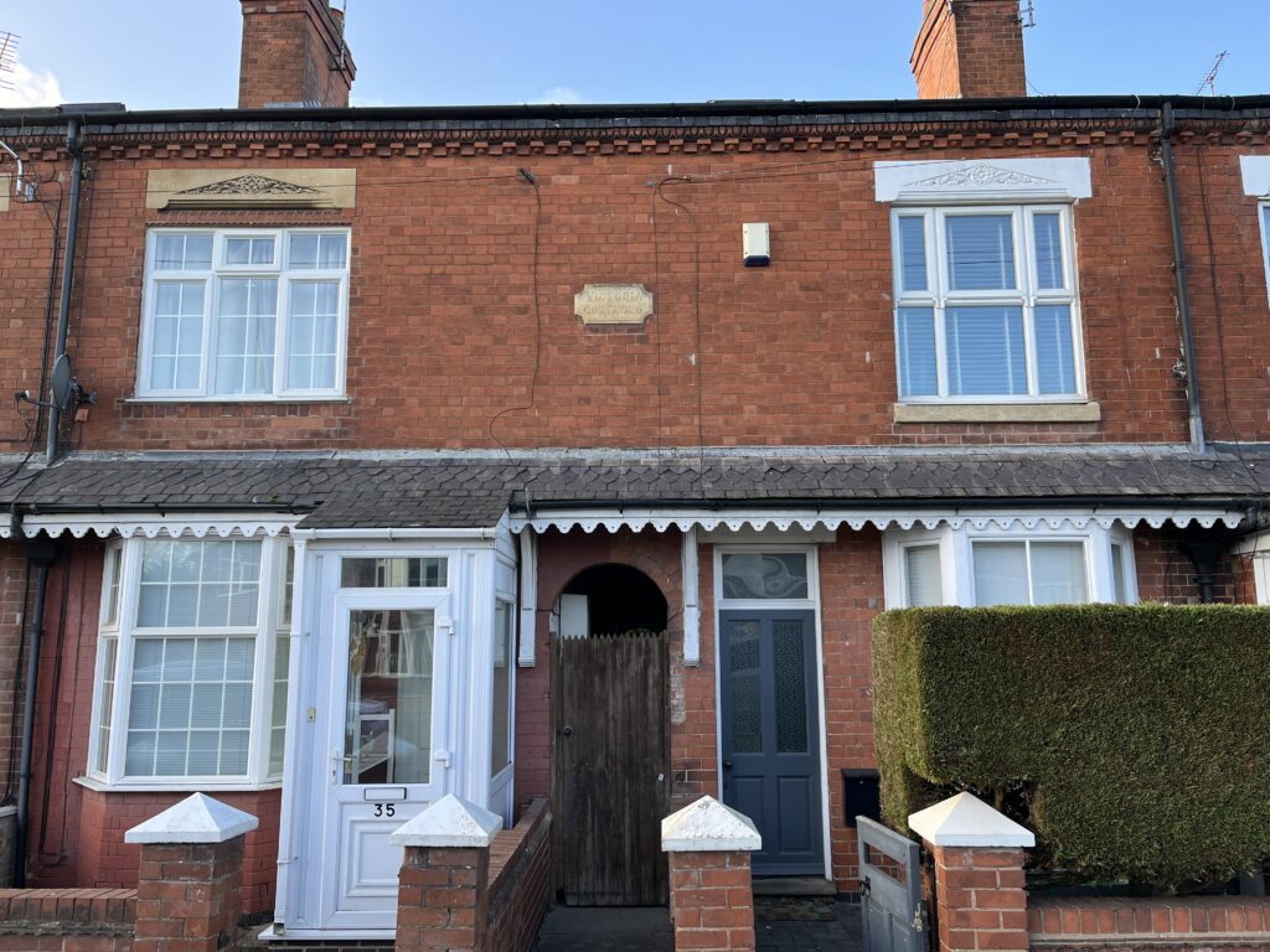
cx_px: 635
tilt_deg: +9.9
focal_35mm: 26
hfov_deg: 67.3
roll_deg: +0.0
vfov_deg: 53.1
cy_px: 476
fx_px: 954
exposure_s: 1/457
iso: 50
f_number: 1.6
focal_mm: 5.1
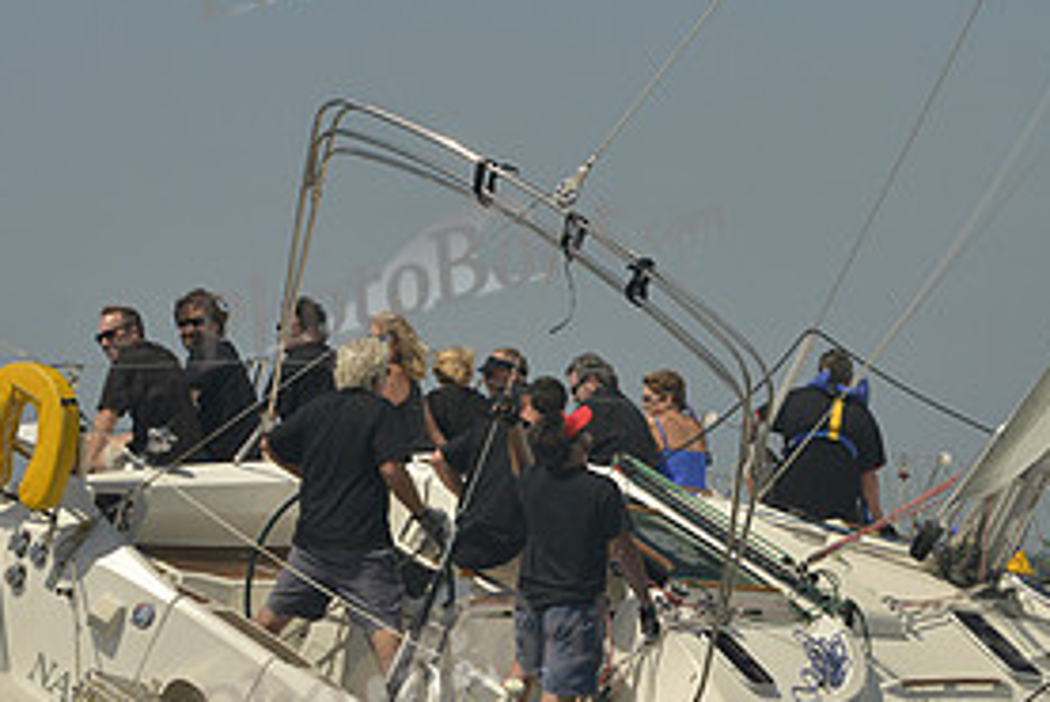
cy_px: 416
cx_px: 925
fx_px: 7324
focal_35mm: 251
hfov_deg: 8.2
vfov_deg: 5.5
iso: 280
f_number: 9
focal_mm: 120
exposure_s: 1/1000
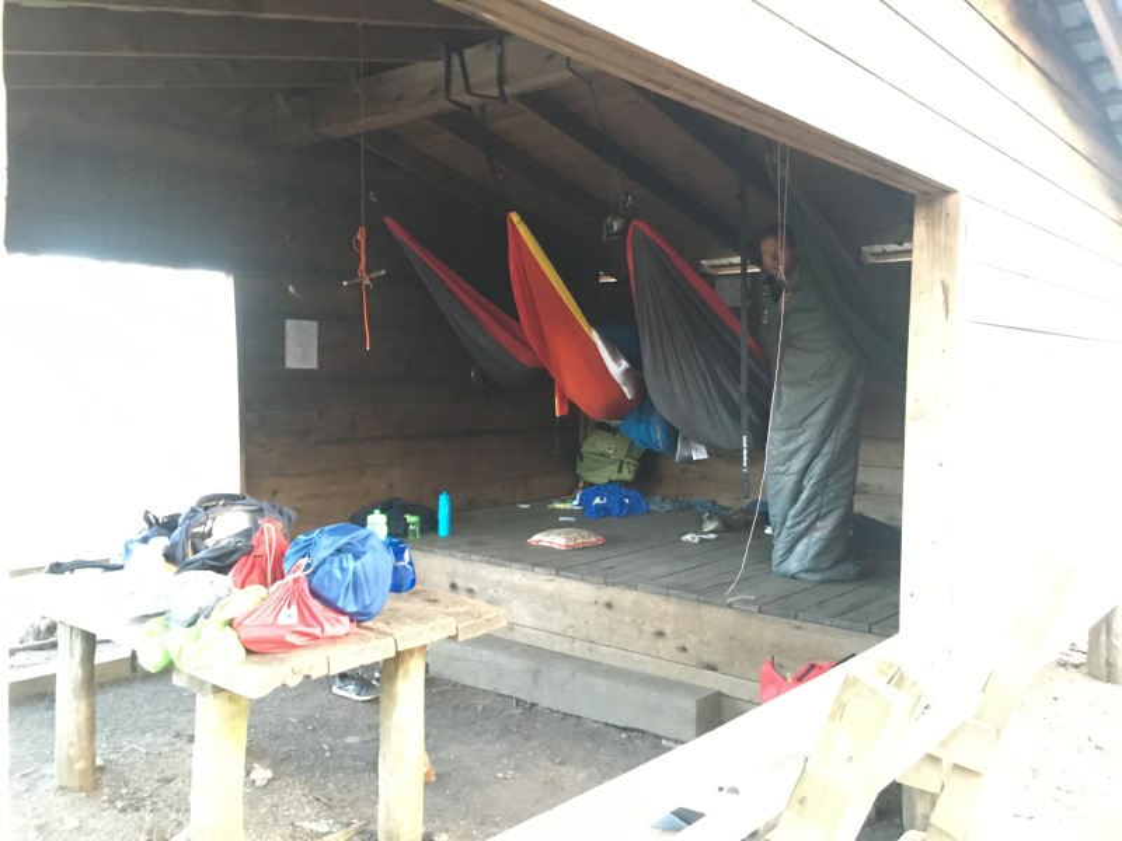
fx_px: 940
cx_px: 561
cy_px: 420
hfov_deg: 61.7
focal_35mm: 29
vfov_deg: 48.2
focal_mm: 4.15
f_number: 2.2
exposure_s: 1/15
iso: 320
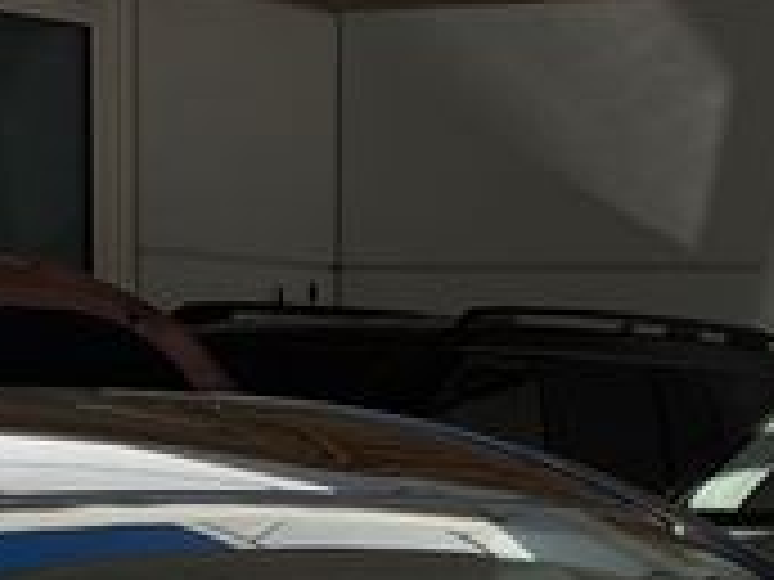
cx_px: 472
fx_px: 3466
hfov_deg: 12.7
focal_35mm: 155
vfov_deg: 8.3
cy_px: 1646
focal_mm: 5.1
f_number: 1.6
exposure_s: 1/2062
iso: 50
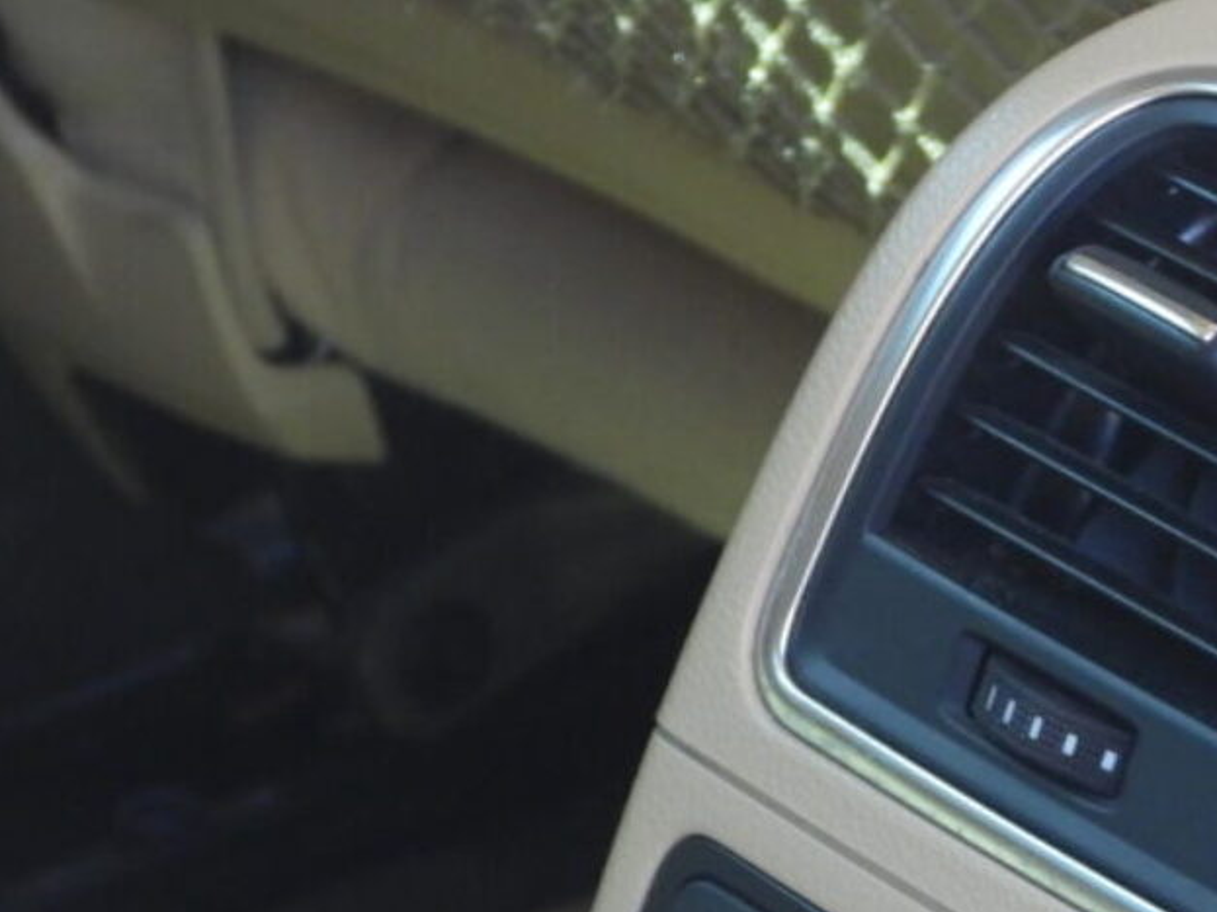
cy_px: 1047
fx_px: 13111
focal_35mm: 373
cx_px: 1375
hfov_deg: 5.3
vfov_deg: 4.0
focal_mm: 26.1
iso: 400
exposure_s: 1/25
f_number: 4
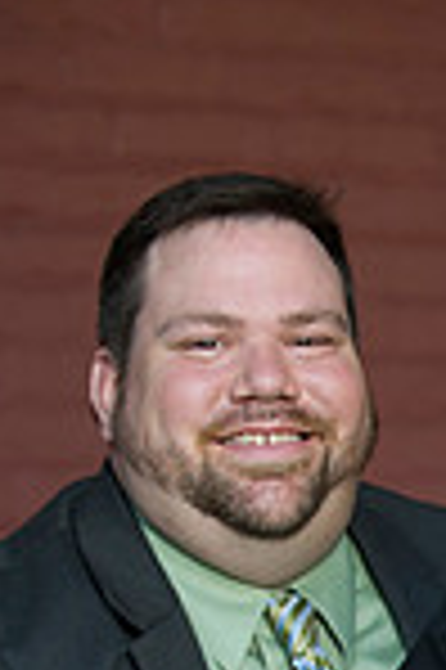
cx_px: 588
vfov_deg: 8.6
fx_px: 4396
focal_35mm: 236
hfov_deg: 5.8
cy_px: 917
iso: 250
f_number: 3.2
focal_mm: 78
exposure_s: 1/250
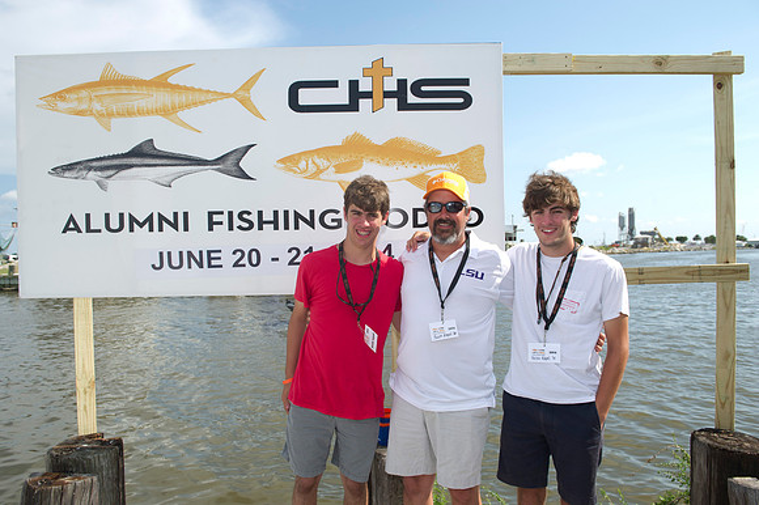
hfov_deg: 69.4
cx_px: 380
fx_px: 548
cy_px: 252
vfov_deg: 49.5
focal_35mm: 26
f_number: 8
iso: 125
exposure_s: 1/250
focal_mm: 26
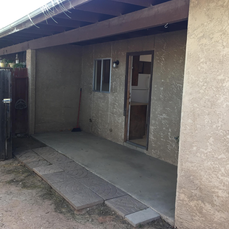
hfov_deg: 47.1
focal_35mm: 35
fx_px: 262
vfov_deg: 47.2
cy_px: 112
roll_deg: -3.4
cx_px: 102
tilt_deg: -6.4
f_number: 2.2
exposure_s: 1/120
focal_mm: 4.15
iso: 40
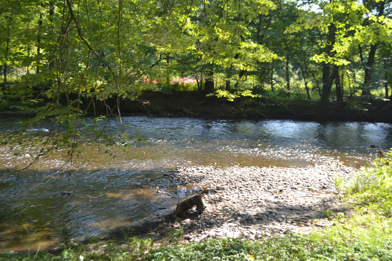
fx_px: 425
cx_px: 196
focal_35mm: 39
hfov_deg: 49.6
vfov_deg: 34.2
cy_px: 130
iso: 100
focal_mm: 26
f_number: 4.2
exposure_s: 1/60
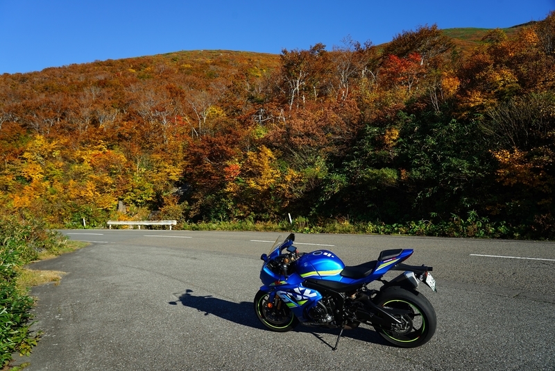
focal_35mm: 24
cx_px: 278
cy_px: 186
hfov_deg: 73.7
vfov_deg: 53.2
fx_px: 370
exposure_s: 1/250
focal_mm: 24
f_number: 8
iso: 100
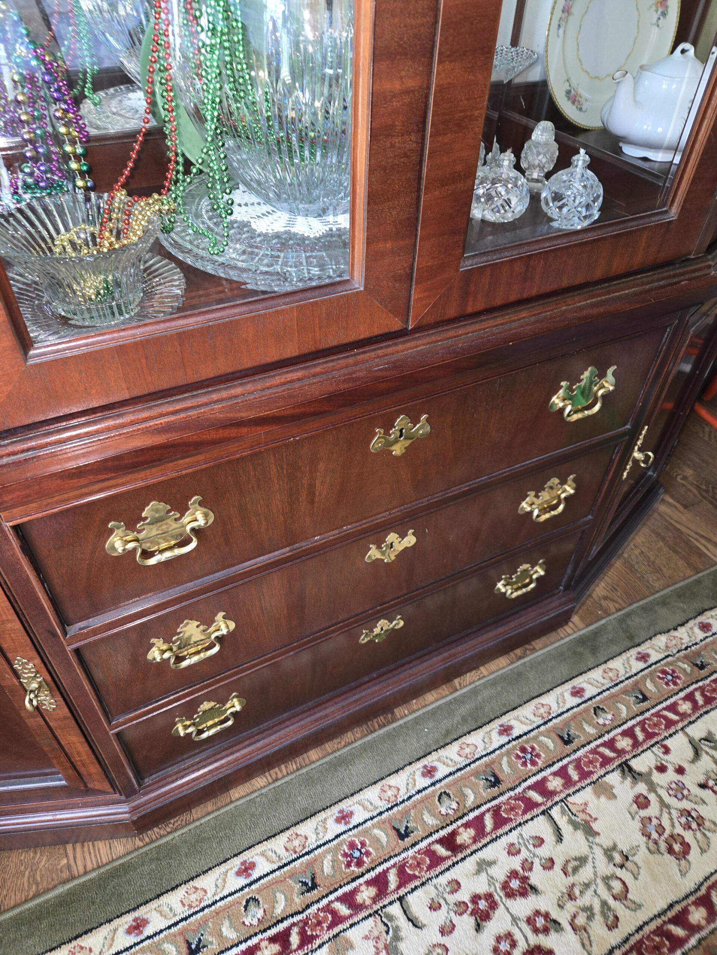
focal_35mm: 23
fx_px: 635
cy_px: 478
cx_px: 358
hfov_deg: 58.9
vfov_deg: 73.9
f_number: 1.8
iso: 100
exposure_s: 1/24
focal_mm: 5.4
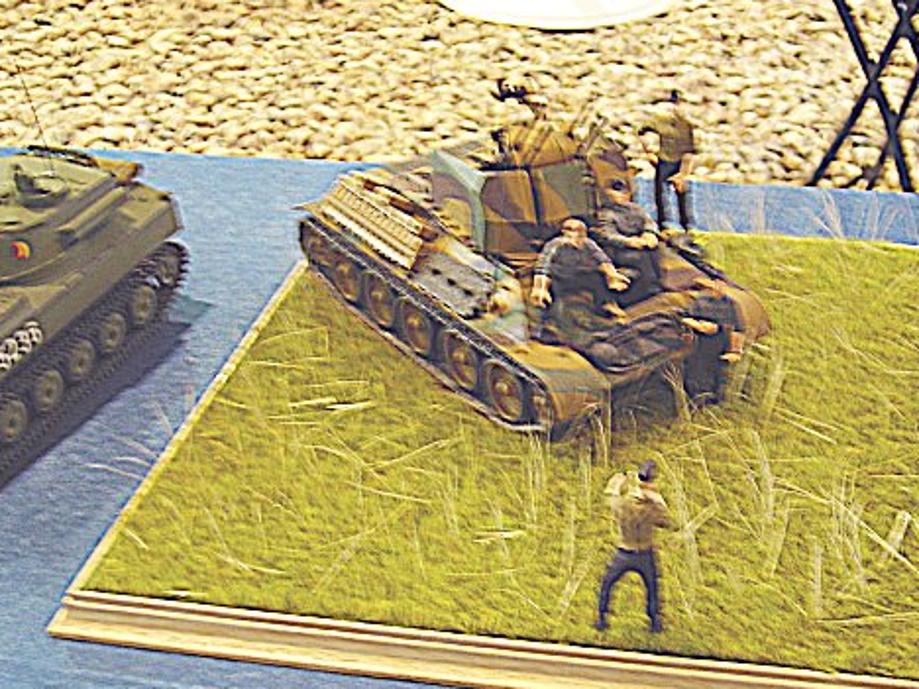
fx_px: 1726
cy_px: 381
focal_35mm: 65
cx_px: 520
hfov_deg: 29.8
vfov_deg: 22.6
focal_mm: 6.3
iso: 50
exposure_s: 1/4.7
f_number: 3.2
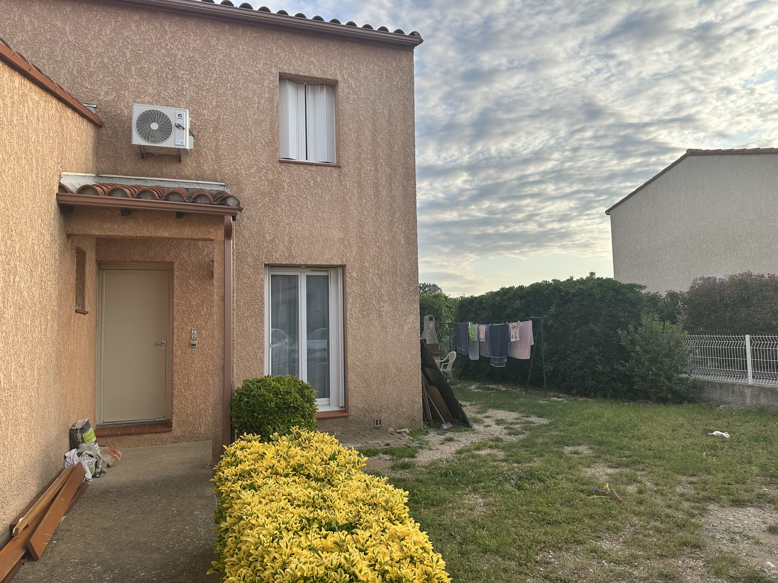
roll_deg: +1.6
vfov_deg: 56.8
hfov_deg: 71.6
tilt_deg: +4.8
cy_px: 292
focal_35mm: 24
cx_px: 389
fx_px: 539
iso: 80
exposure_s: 1/1988
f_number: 1.78
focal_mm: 6.86
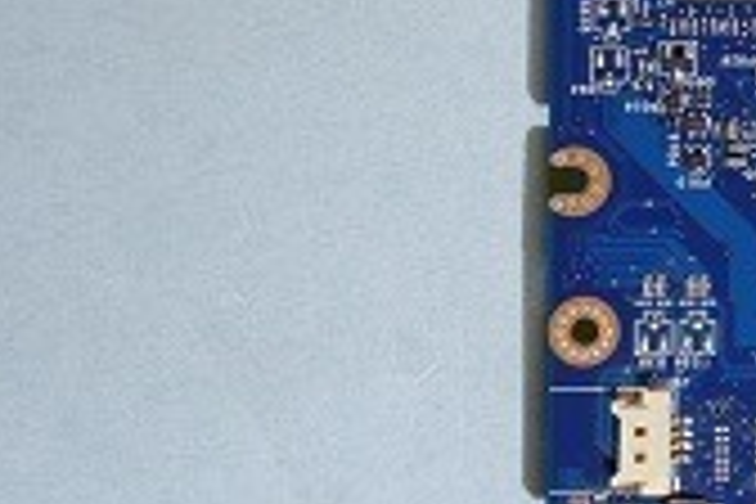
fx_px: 3087
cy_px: -284
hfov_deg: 11.9
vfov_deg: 9.1
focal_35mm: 147
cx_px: 1665
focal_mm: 22
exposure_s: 1/6
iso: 100
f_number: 8
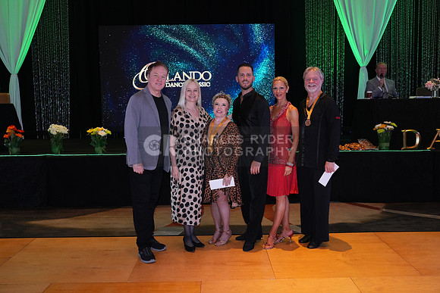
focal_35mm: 35
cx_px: 220
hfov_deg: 54.4
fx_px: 428
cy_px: 146
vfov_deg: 37.9
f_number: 4
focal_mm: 35
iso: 2000
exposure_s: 1/200
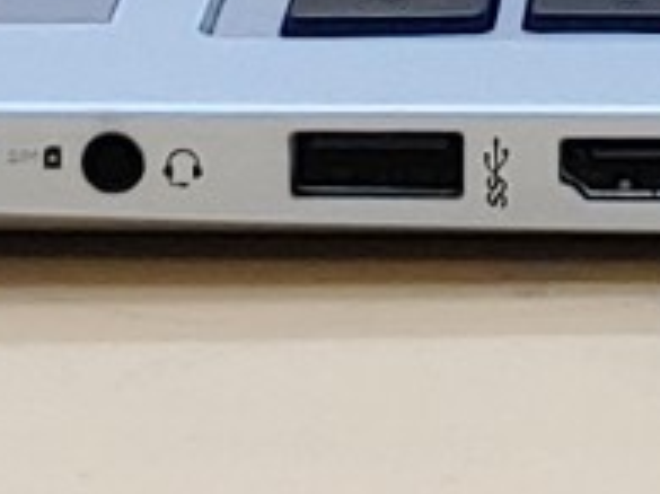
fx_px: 5774
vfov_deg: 4.6
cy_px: -1326
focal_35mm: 303
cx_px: 819
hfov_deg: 6.5
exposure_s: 1/136
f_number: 1.8
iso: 50
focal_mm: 4.36
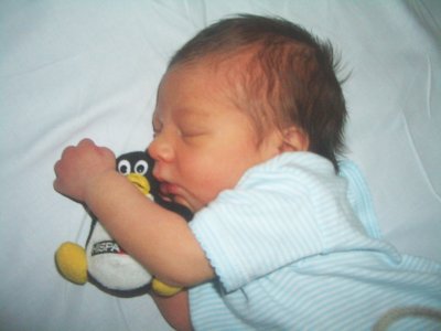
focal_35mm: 35
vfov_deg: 40.7
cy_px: 166
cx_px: 220
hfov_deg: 52.6
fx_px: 446
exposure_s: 1/60
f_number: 2.6
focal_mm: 5.8
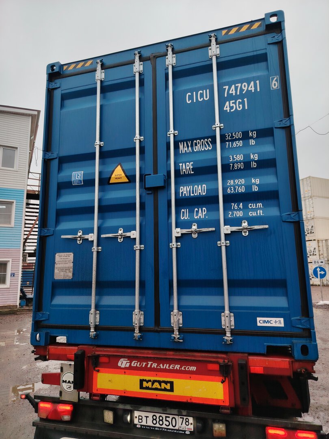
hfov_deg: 56.8
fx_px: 304
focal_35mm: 24
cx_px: 164
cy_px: 220
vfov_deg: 71.6
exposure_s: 1/100
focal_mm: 5.25
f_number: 1.75
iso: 157
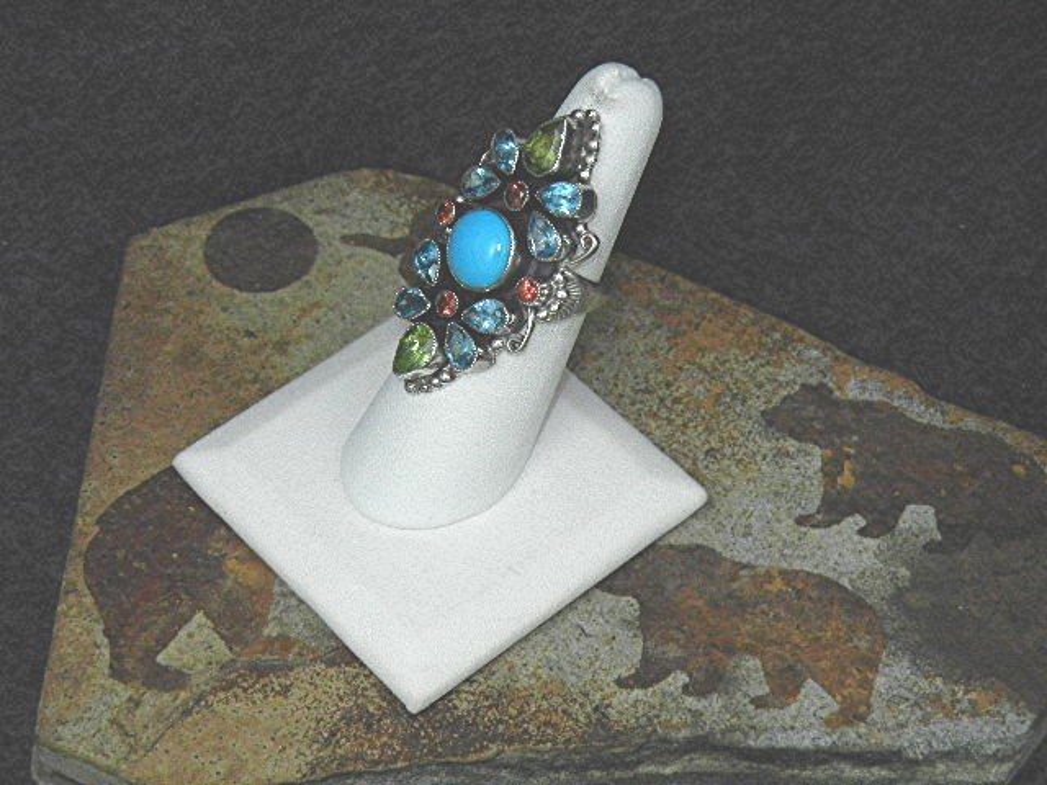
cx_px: 524
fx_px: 2329
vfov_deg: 19.1
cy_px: 392
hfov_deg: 25.3
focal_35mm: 77
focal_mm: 13.9
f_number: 8.6
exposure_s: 1/30
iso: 800
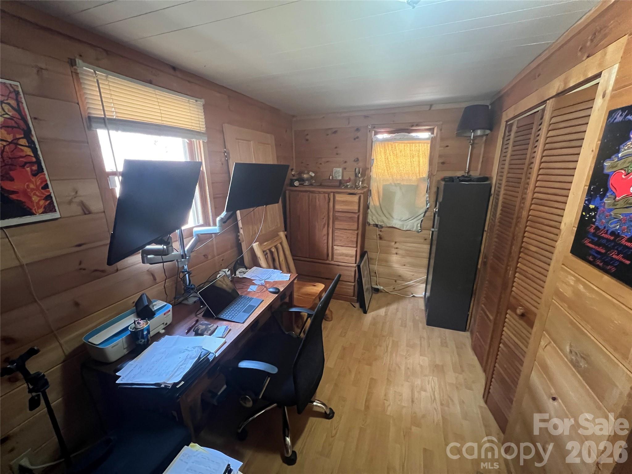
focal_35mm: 13
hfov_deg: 106.2
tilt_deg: -14.7
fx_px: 237
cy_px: 237
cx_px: 316
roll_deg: +1.0
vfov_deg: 89.9
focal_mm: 1.57
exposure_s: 1/40
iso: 1000
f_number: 1.8
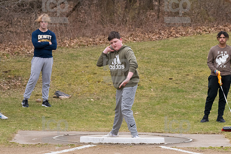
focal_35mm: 219
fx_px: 1404
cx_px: 116
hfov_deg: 9.4
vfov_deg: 6.3
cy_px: 71
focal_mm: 135
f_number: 5
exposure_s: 1/1600
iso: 2000
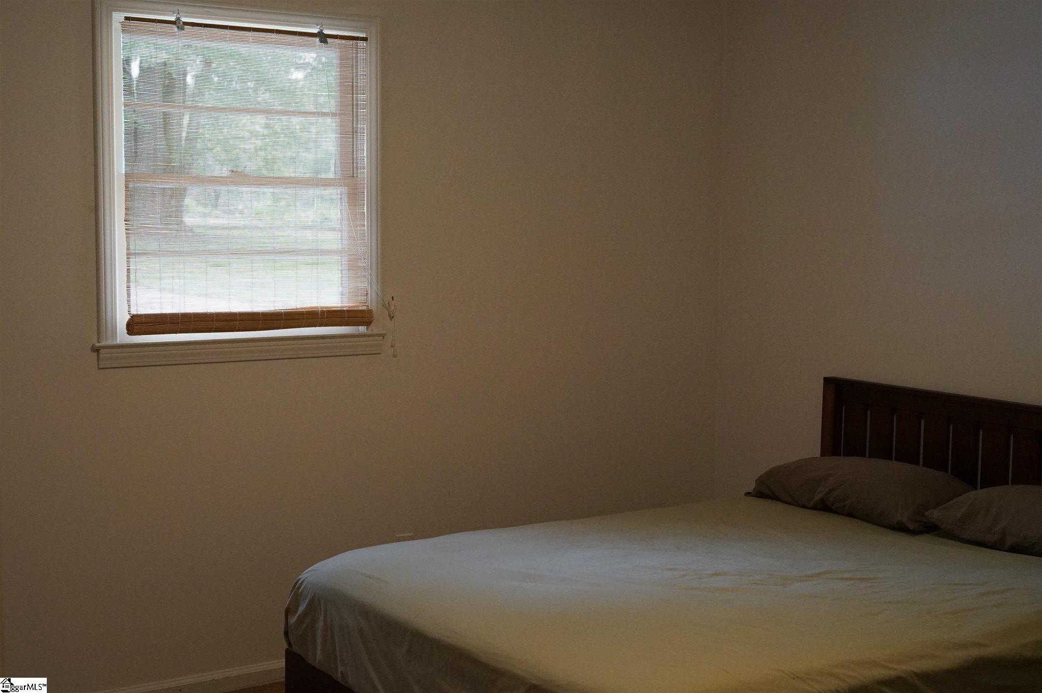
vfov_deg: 26.9
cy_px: 346
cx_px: 521
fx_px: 1446
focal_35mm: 50
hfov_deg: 39.6
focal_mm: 50
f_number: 10
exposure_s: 1/25
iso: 4000
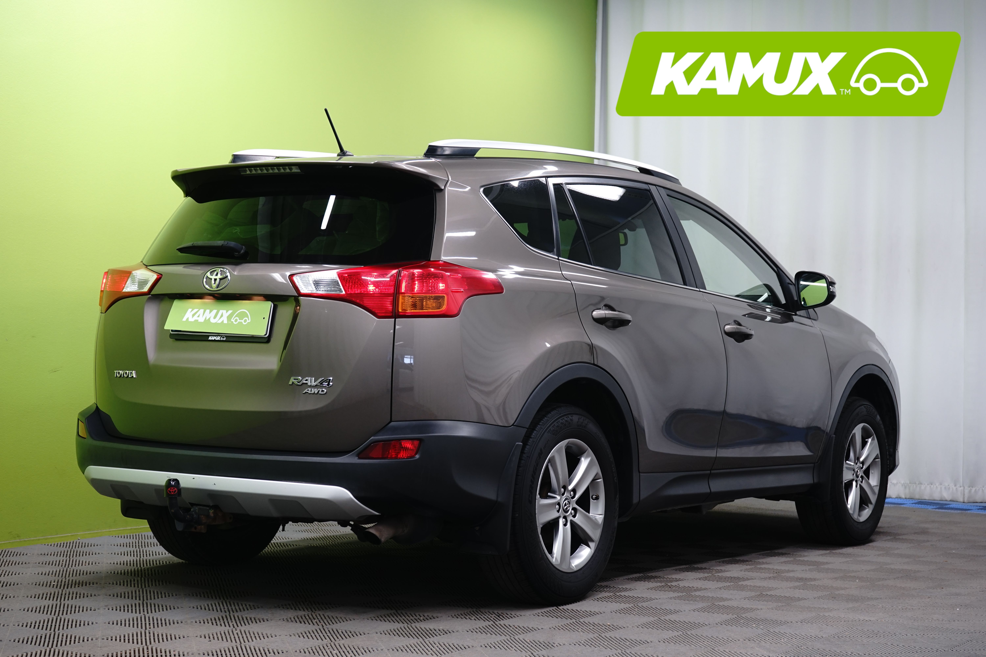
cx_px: 493
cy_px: 328
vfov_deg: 21.2
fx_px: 1753
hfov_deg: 31.4
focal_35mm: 64
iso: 500
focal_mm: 64
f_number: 8
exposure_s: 1/6
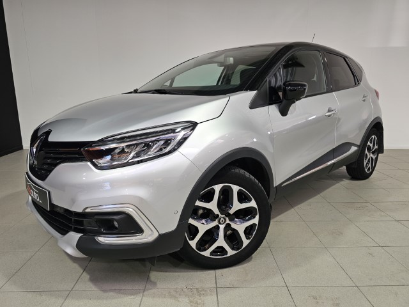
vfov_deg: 58.9
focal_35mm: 23
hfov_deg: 73.9
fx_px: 272
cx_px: 204
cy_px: 154
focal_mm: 6.3
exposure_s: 1/180
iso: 64
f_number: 1.7
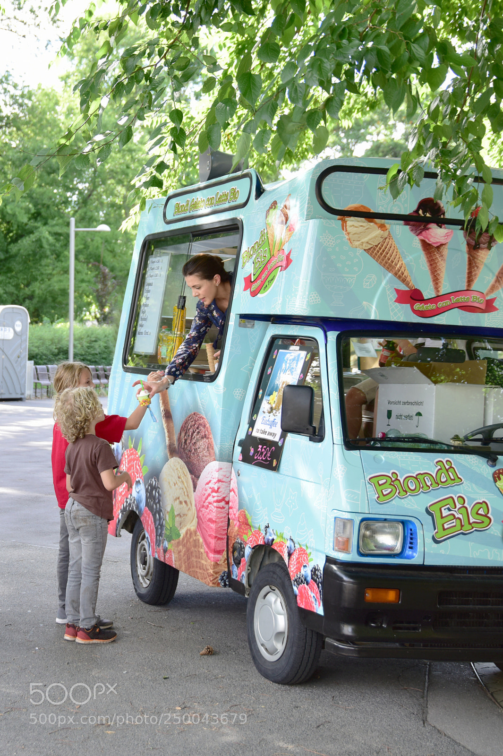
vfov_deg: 50.7
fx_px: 797
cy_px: 378
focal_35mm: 38
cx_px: 252
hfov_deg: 35.0
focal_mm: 38
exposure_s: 1/160
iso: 160
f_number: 4
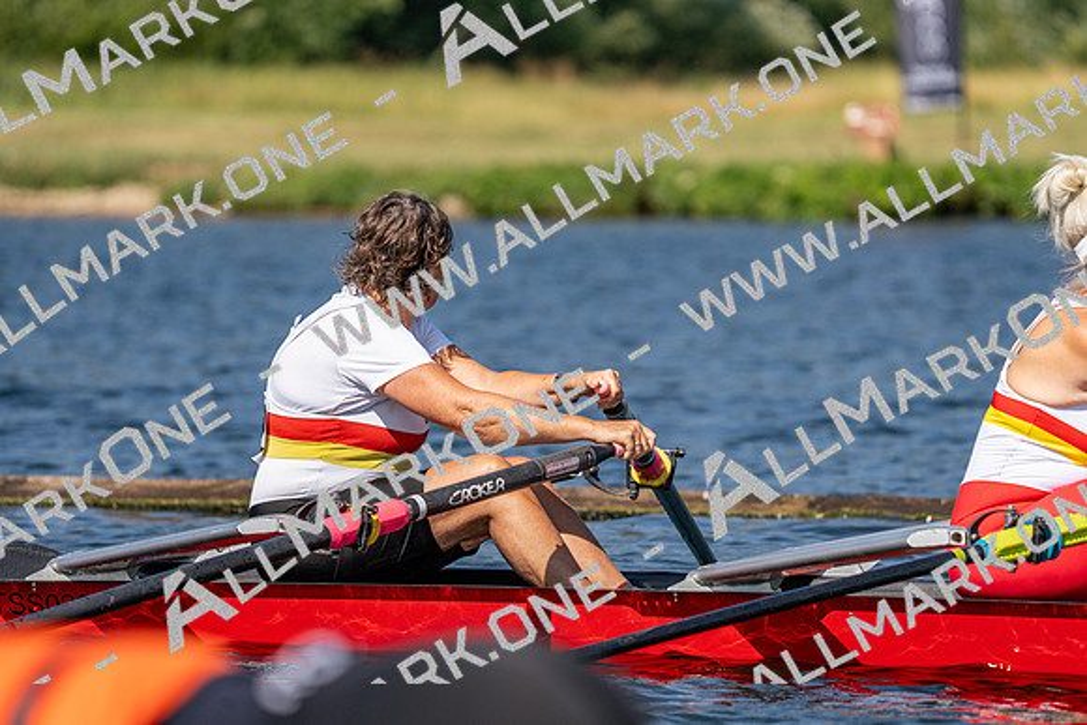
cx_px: 544
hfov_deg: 6.0
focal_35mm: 341
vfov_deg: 4.0
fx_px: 10298
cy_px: 362
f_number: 6.3
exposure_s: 1/2000
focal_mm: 341
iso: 200
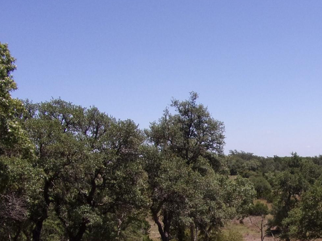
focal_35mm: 50
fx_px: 465
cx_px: 263
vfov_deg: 28.2
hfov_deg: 36.7
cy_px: 206
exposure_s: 1/1100
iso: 80
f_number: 3.3
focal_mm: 4.3
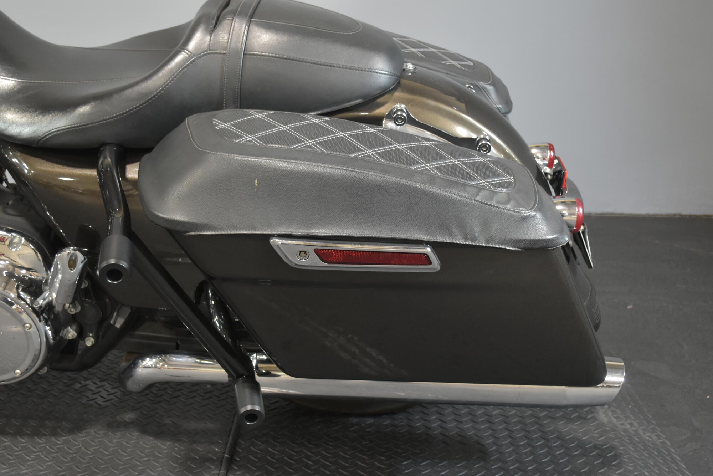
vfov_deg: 30.9
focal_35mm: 44
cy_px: 238
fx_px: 862
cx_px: 356
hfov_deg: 44.9
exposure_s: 1/15
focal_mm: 29
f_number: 4.5
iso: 1600
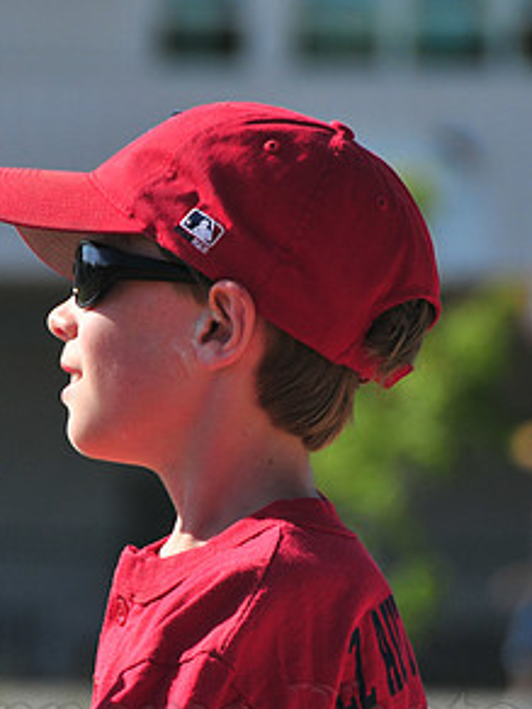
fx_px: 11742
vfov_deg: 3.5
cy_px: 421
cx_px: 163
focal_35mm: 573
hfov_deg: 2.6
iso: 200
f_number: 5.6
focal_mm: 200
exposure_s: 1/1000
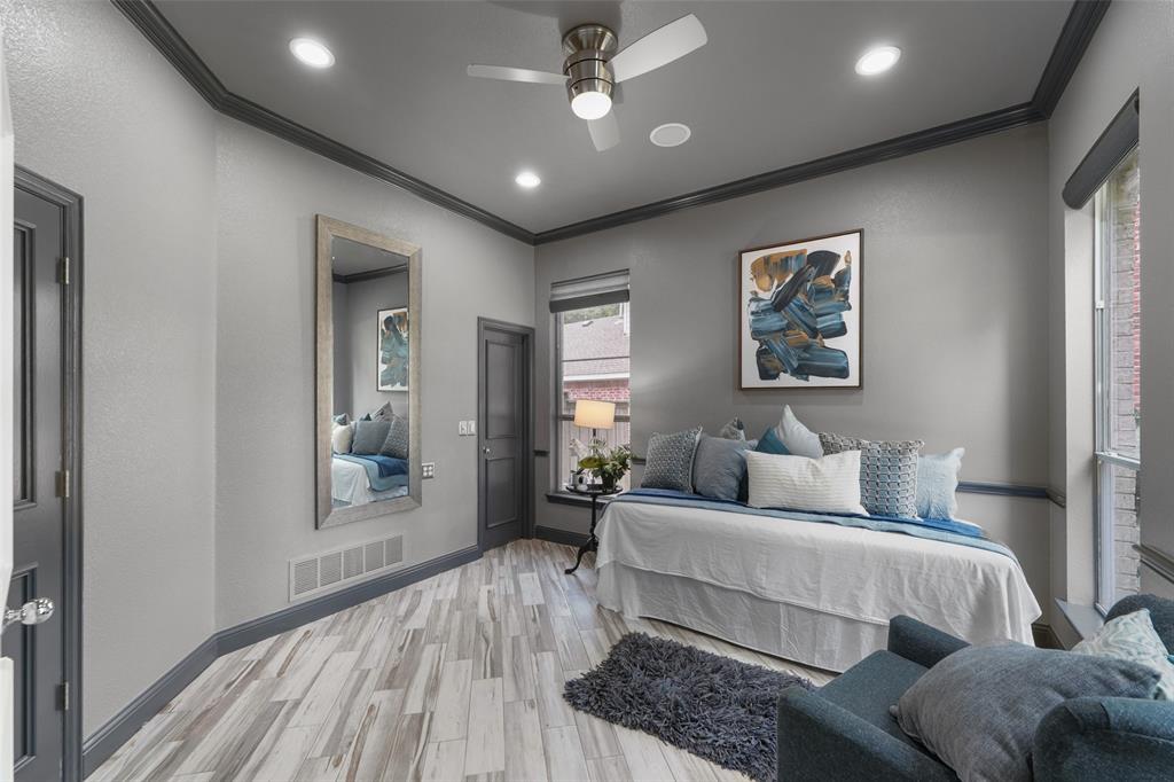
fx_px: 456
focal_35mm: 14
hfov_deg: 104.3
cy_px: 391
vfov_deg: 81.2
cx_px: 587
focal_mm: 14
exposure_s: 1/4
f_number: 9
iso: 640
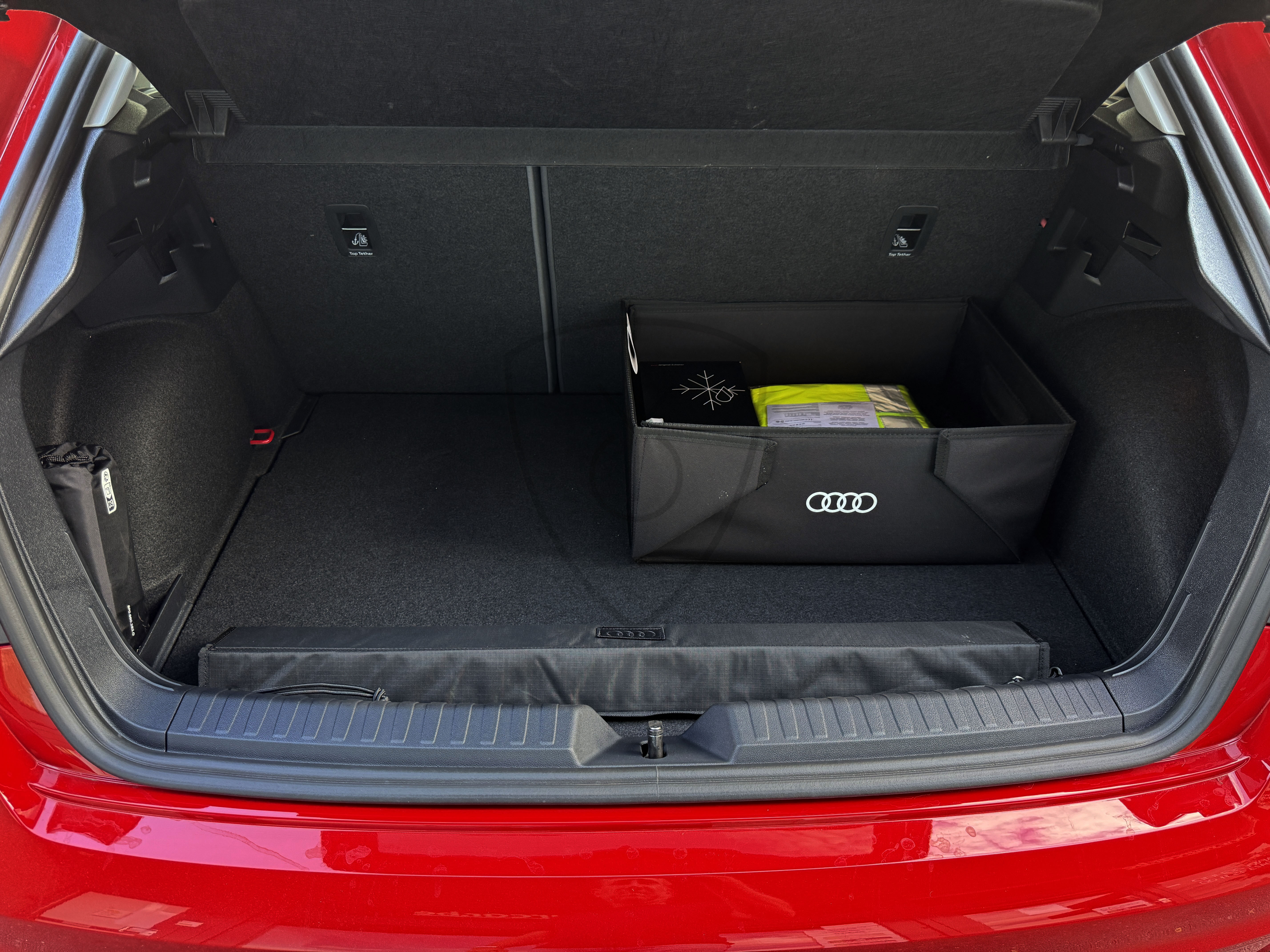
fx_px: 881
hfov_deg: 71.6
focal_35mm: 24
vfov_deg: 56.8
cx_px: 635
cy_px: 476
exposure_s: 1/84
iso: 200
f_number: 1.78
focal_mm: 6.76
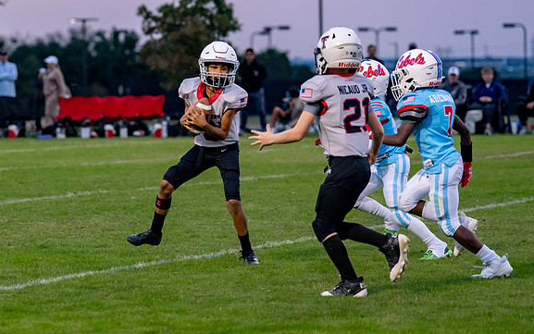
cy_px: 119
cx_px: 58
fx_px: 3086
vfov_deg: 6.2
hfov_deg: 9.8
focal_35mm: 212
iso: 2500
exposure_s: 1/1000
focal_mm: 115
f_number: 2.8
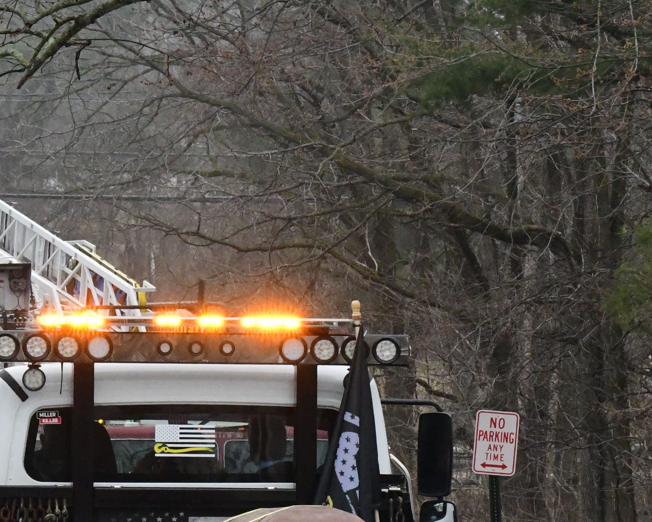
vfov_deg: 3.3
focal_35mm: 467
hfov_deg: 4.1
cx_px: 2
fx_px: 9015
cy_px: 469
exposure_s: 1/1250
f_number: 14
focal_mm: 135
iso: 8000
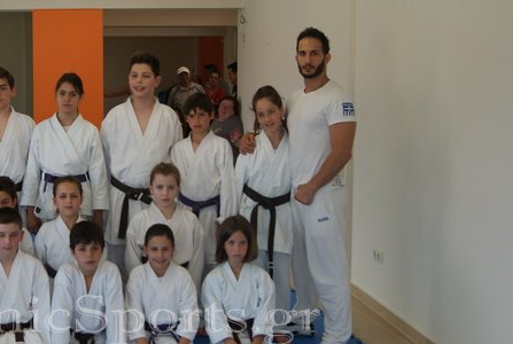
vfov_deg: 23.1
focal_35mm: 59
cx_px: 77
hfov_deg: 32.6
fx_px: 842
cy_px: 180
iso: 100
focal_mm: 22
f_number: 5
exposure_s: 1/50
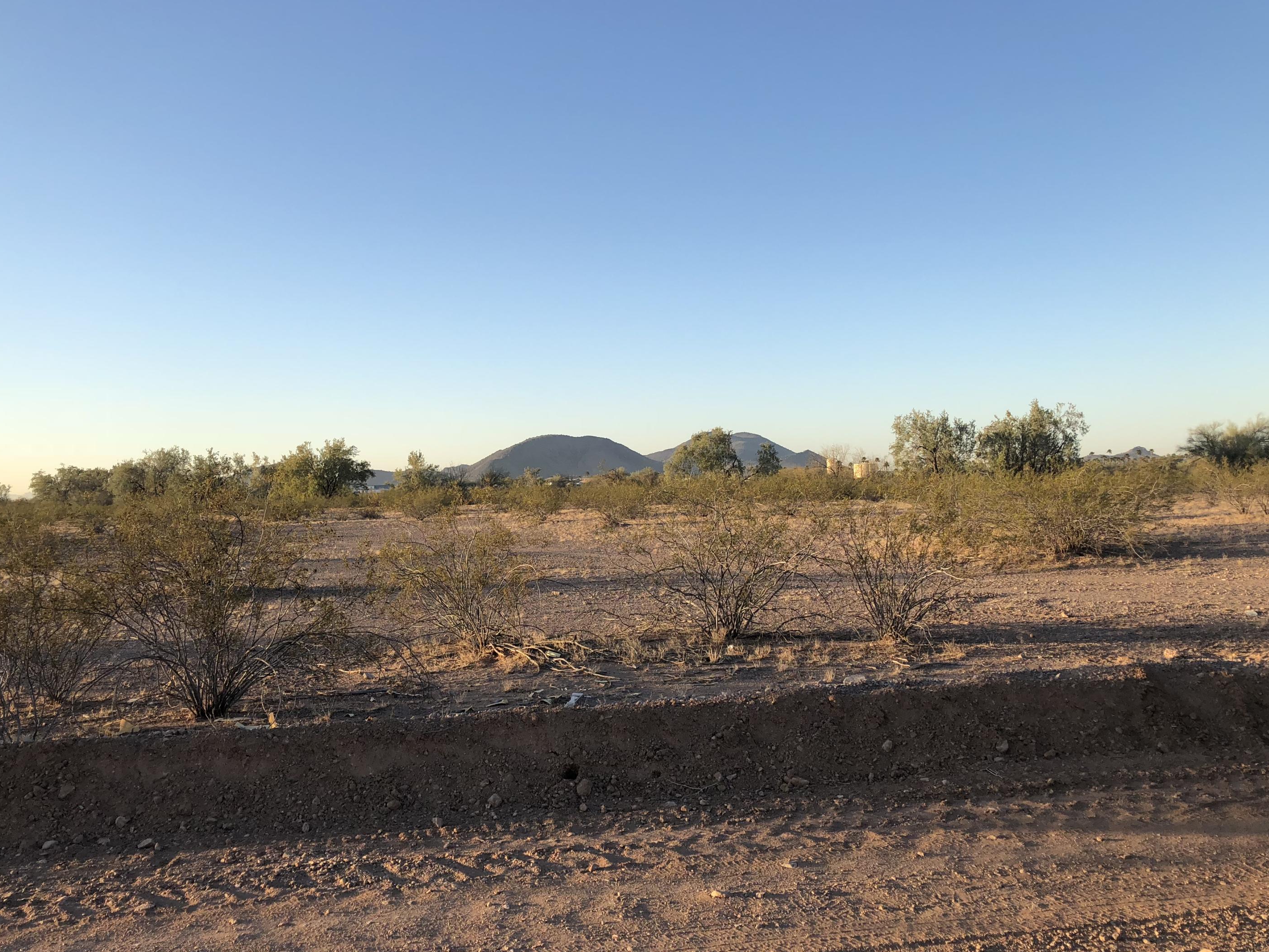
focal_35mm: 30
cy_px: 479
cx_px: 603
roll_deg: +0.8
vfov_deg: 46.8
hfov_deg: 59.9
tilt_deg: -0.2
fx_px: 1100
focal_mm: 3.99
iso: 20
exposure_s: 1/787
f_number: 1.8
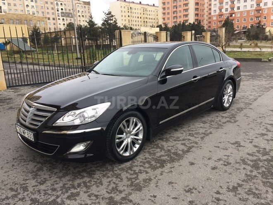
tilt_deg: -14.7
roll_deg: +5.1
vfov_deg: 48.2
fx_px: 229
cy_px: 102
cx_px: 136
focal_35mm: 29
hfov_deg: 61.7
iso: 32
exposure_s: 1/176
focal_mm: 4.15
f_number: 2.2
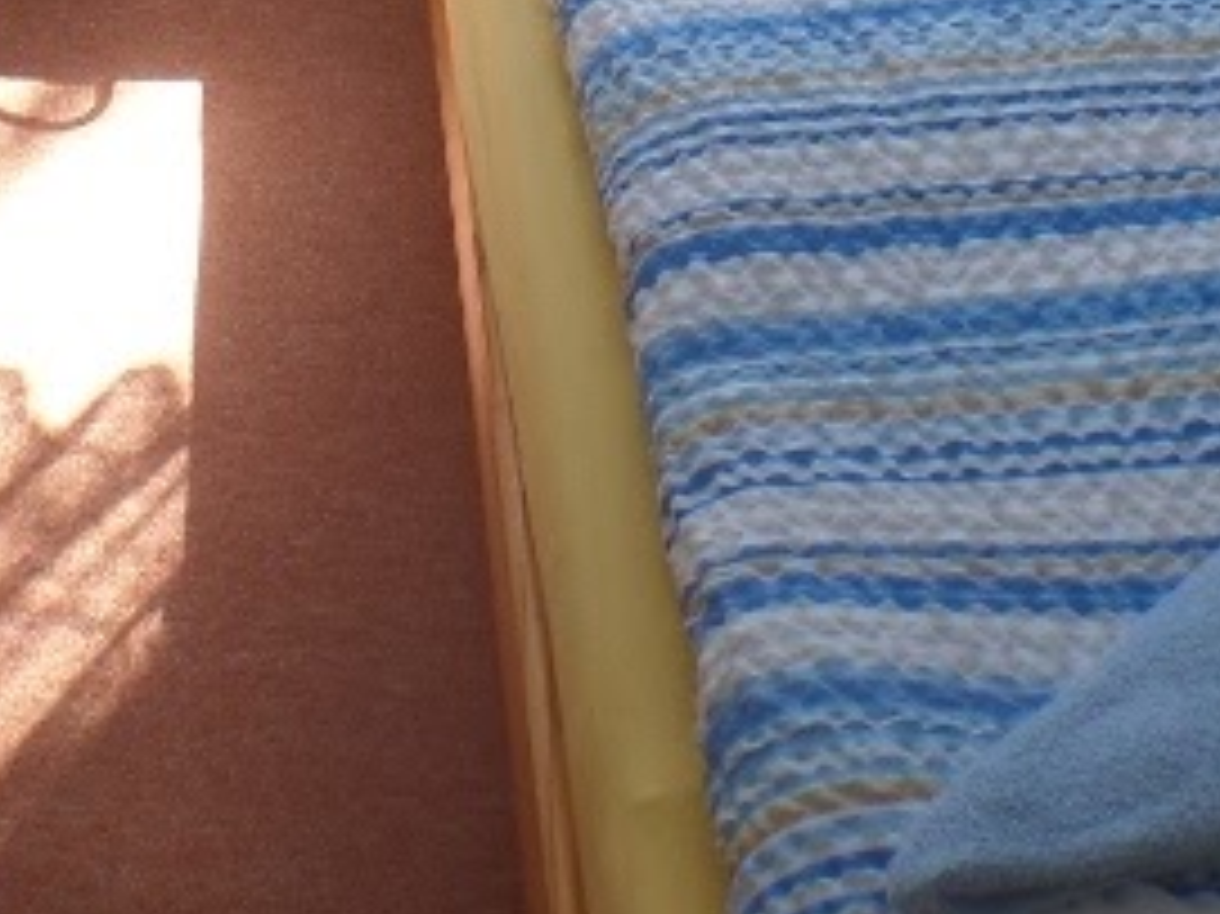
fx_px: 3065
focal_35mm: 87
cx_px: 383
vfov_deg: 16.3
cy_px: -194
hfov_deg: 22.4
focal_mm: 4.1
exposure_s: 1/45
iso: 100
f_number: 3.5
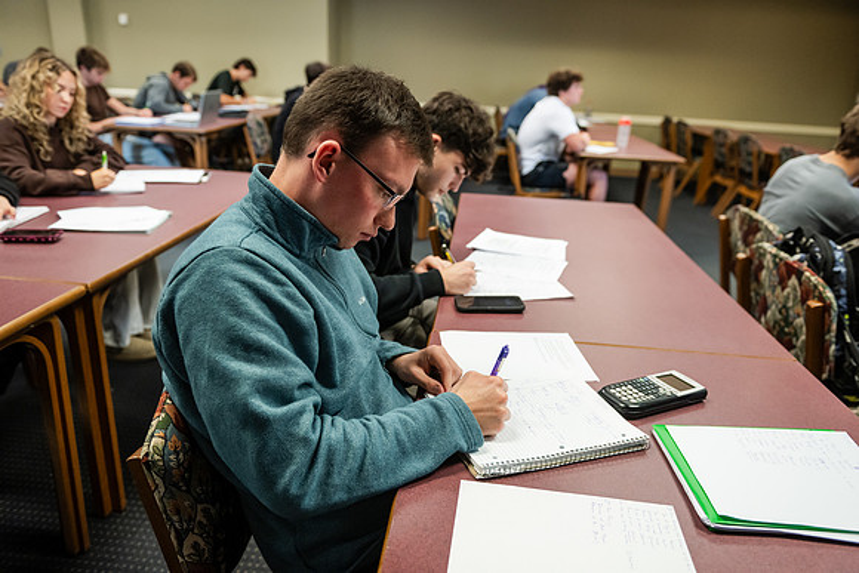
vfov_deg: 48.0
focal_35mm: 27
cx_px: 430
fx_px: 644
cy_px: 286
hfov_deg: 67.4
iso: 1600
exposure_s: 1/200
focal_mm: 27
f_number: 3.2
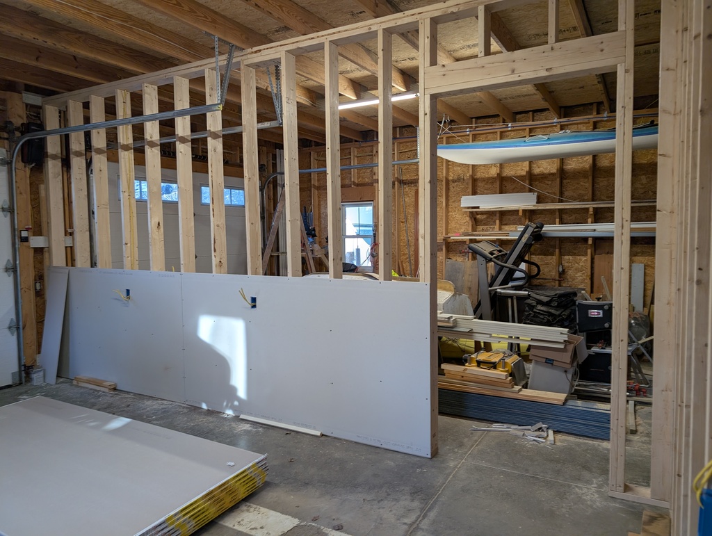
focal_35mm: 24
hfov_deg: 71.5
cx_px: 356
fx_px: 494
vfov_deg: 56.9
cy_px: 268
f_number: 1.68
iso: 27
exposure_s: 1/40
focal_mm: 6.9
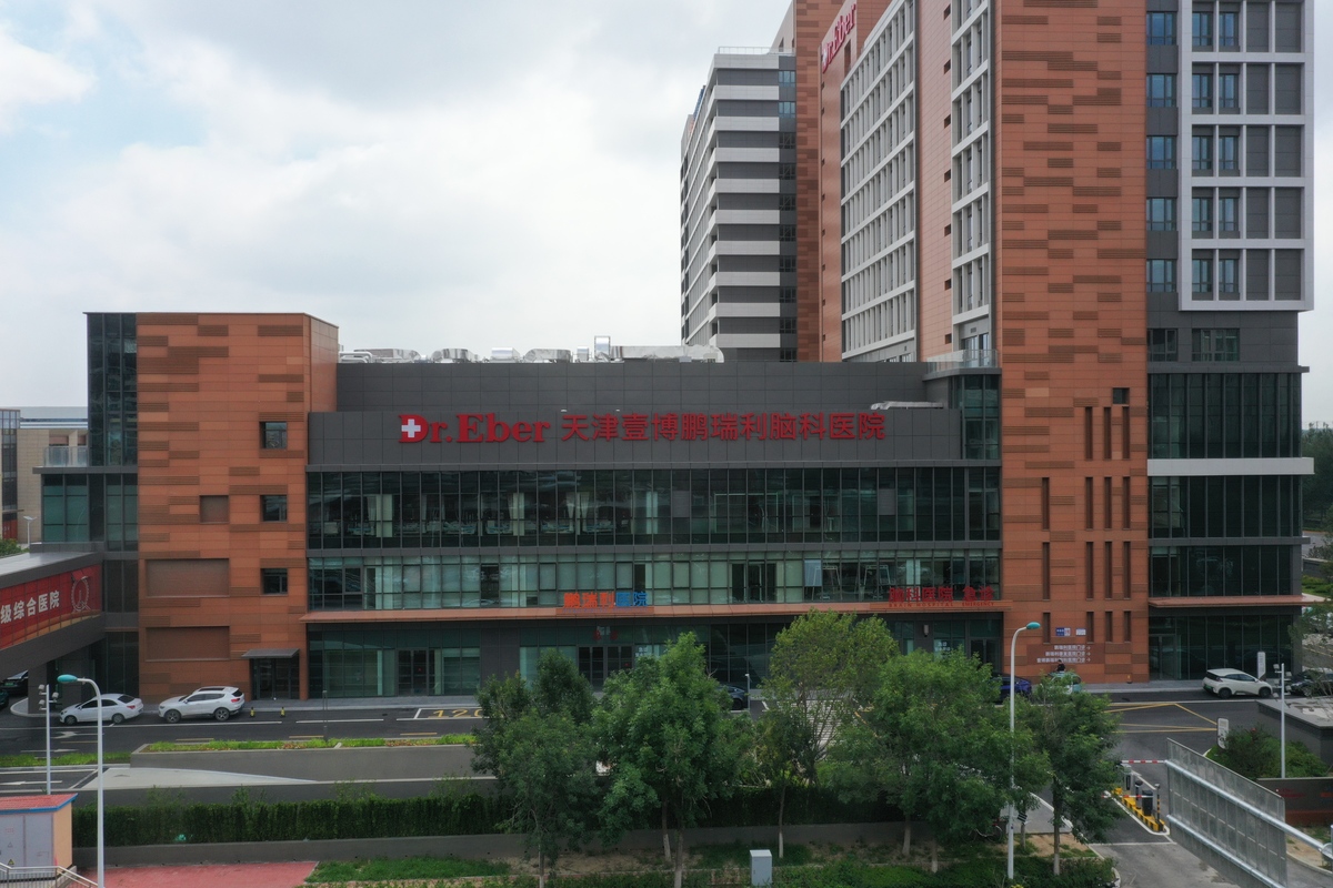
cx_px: 666
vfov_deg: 46.4
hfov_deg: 65.5
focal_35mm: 28
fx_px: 1037
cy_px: 444
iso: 100
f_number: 11
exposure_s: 1/100
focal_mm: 10.26
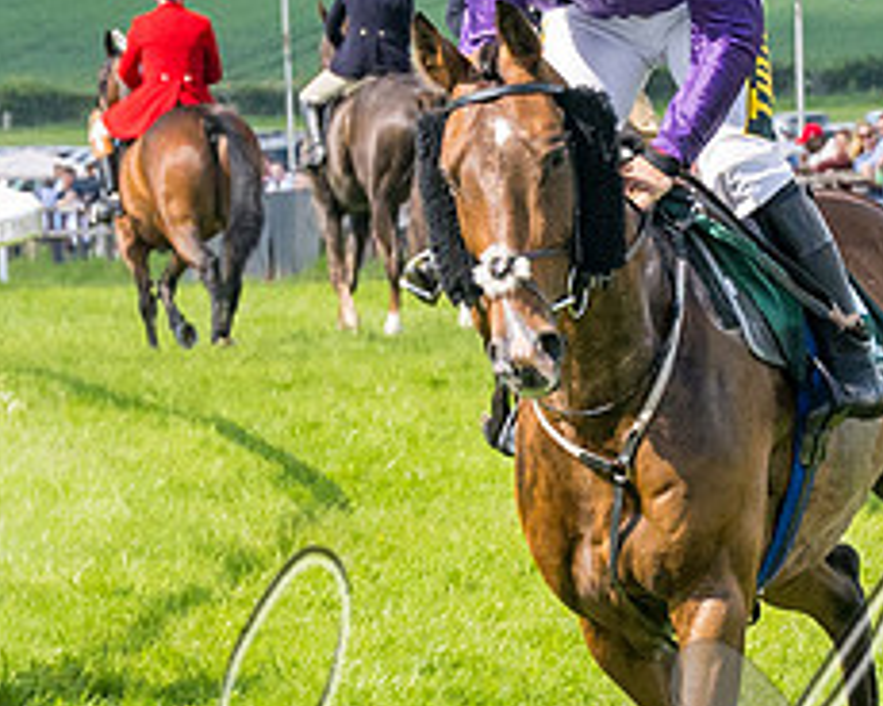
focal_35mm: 513
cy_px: 330
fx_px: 13406
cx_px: 829
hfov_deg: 3.8
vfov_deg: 3.0
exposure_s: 1/2000
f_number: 5
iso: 400
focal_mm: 70
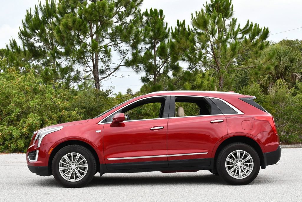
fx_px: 470
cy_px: 101
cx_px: 151
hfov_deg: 35.6
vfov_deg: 24.2
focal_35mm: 56
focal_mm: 28
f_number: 8
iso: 200
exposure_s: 1/250
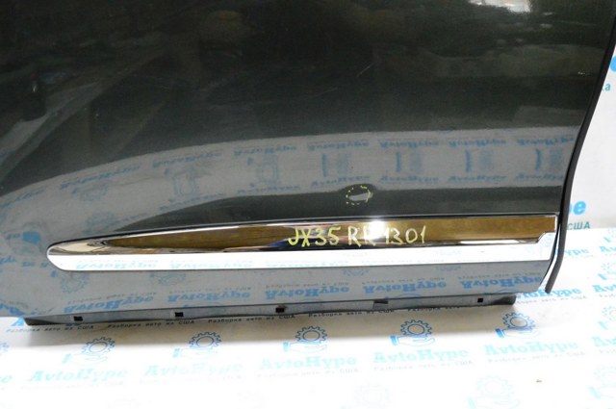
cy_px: 204
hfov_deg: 62.0
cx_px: 308
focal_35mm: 30
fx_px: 513
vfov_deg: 43.5
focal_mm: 20
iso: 6400
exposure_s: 1/125
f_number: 5.6
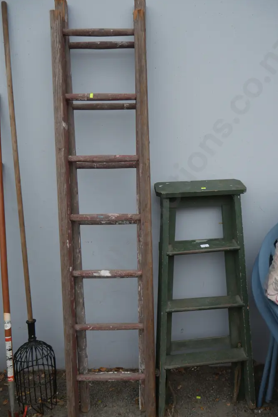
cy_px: 211
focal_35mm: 32
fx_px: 370
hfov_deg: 41.0
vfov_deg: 58.7
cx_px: 160
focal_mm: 15
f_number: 3.6
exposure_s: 1/80
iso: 200
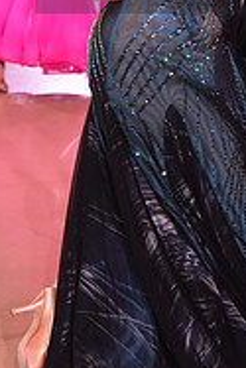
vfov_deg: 9.4
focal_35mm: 217
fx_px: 2220
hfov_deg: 6.3
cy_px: -51
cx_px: 308
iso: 2500
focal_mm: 70
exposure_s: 1/320
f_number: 6.3
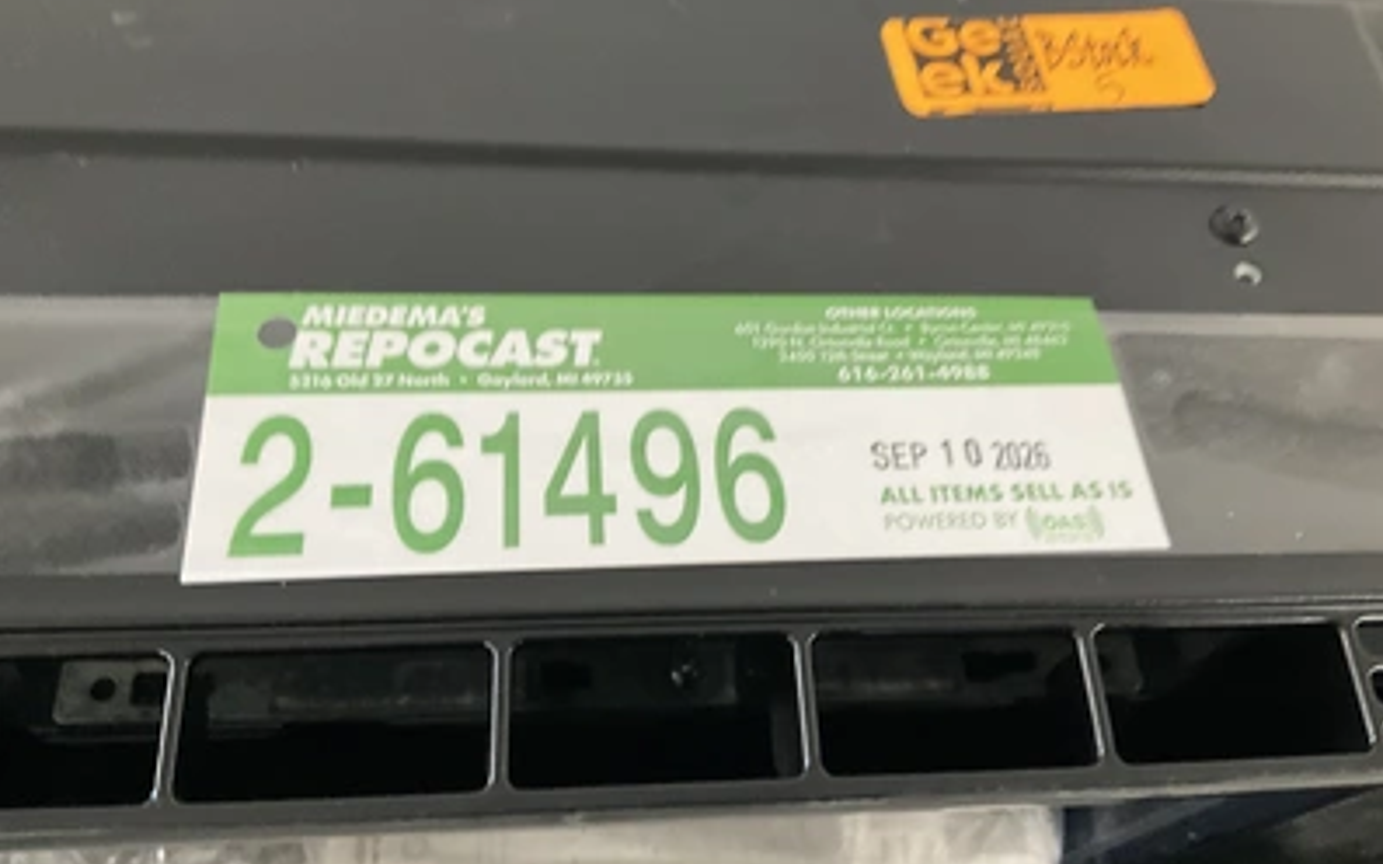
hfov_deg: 61.2
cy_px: 411
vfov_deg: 40.6
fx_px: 1168
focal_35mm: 31
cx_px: 693
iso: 250
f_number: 1.8
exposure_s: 1/40
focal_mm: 3
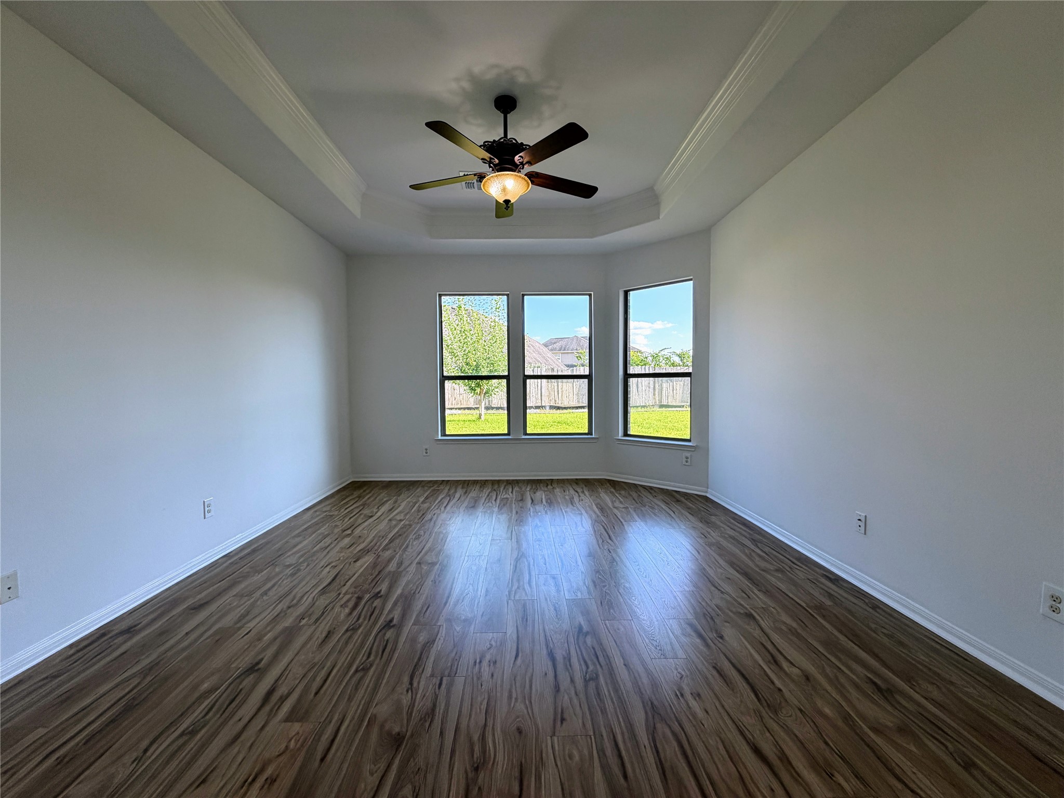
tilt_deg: -2.2
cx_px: 532
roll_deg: +1.4
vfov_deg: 85.7
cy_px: 399
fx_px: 430
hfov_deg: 102.1
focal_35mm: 14
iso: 80
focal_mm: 2.22
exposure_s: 1/120
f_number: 2.2
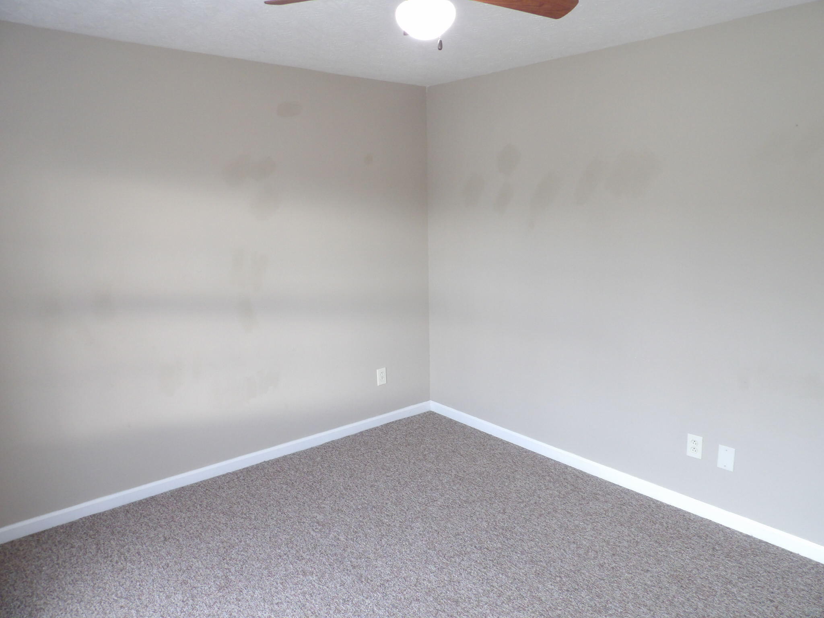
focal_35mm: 24
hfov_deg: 71.6
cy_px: 309
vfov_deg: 56.8
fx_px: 571
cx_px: 412
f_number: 3.2
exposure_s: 1/17
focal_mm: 4.3
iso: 220
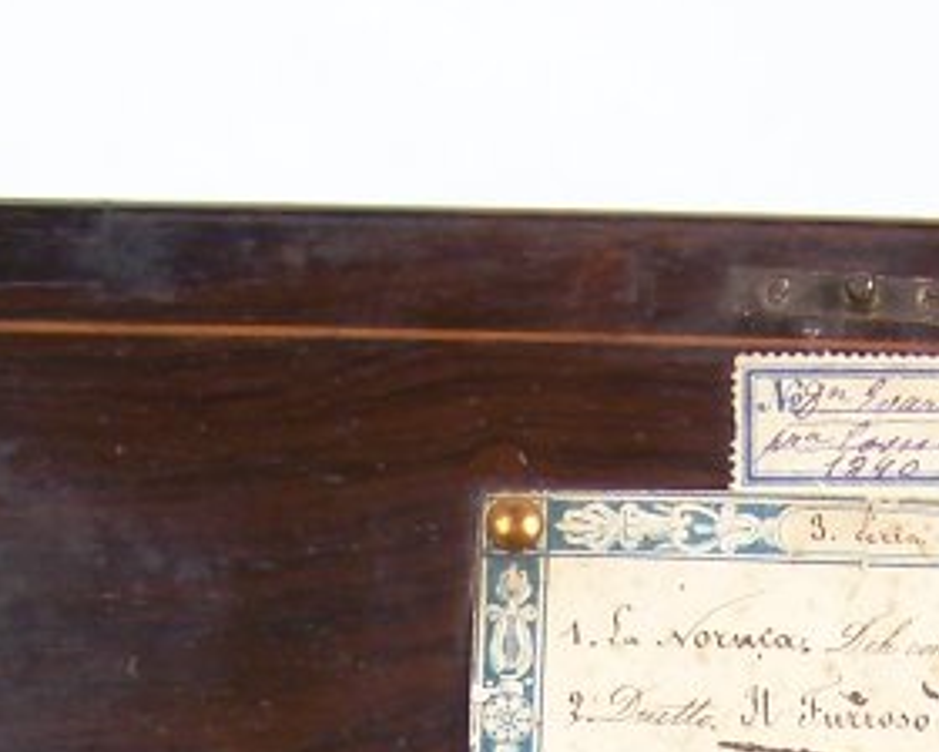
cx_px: 738
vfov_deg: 9.2
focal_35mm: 159
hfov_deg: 12.1
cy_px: 1383
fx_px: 4419
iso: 64
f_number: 2.8
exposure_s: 1/30
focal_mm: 6.3
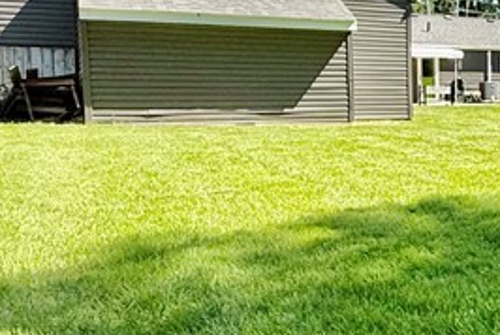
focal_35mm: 56
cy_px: 134
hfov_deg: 27.8
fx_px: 779
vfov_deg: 24.2
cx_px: 690
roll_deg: -0.2
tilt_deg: -3.7
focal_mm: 2.22
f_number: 2.2
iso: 50
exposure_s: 1/1033
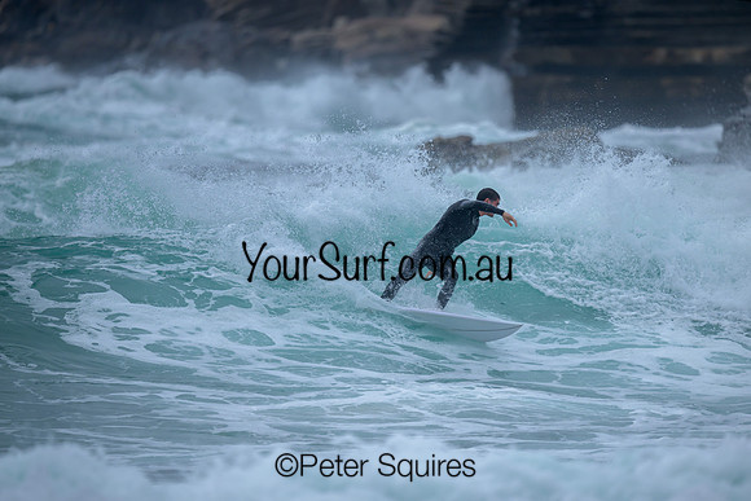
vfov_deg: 1.7
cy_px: 250
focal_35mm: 800
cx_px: 376
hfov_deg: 2.6
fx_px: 16692
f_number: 6.3
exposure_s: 1/2000
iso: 180
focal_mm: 800
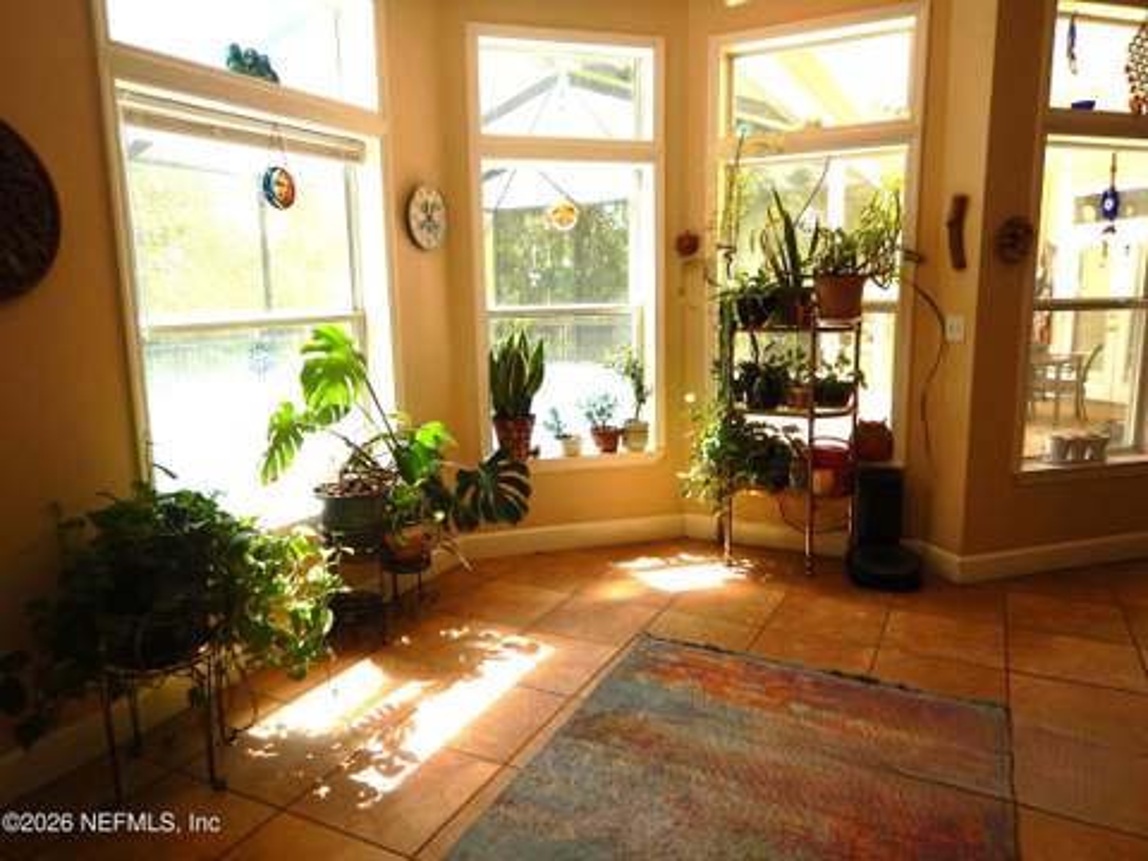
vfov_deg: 56.8
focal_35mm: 24
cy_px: 430
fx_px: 796
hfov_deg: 71.6
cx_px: 574
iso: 125
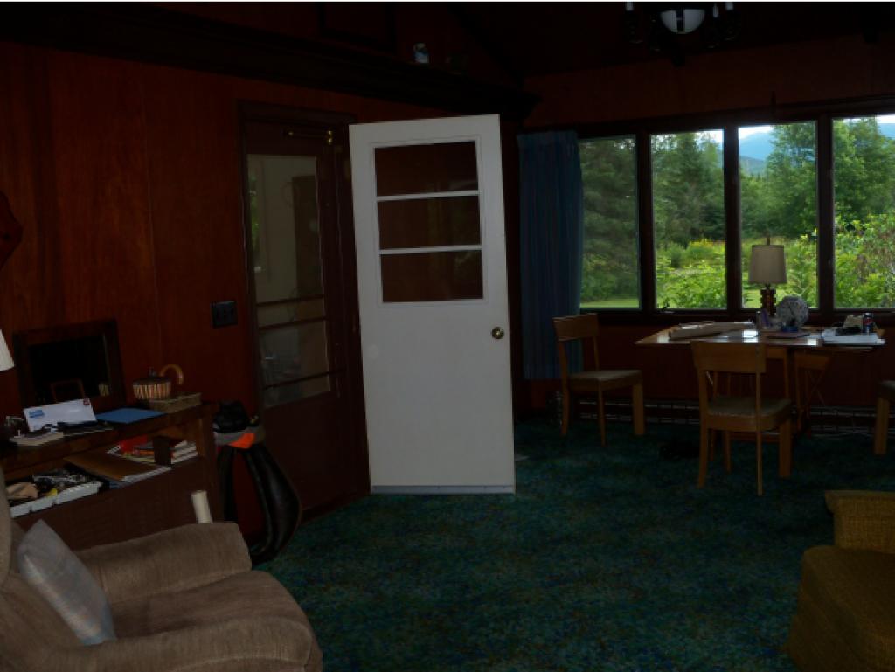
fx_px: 905
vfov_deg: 40.7
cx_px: 448
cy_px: 336
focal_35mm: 35
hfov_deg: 52.6
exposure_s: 1/125
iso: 100
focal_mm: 6.2
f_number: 3.5
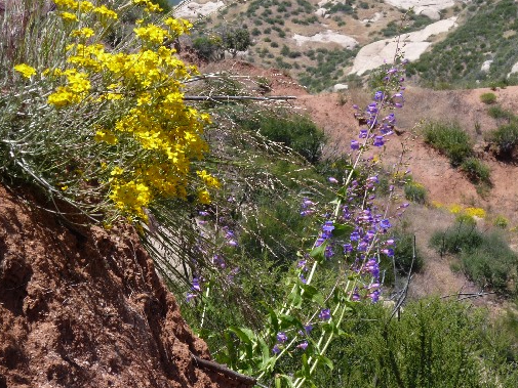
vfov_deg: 11.6
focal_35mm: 128
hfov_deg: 15.4
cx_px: 302
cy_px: 144
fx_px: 1916
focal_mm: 16.3
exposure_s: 1/320
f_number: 6.3
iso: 100
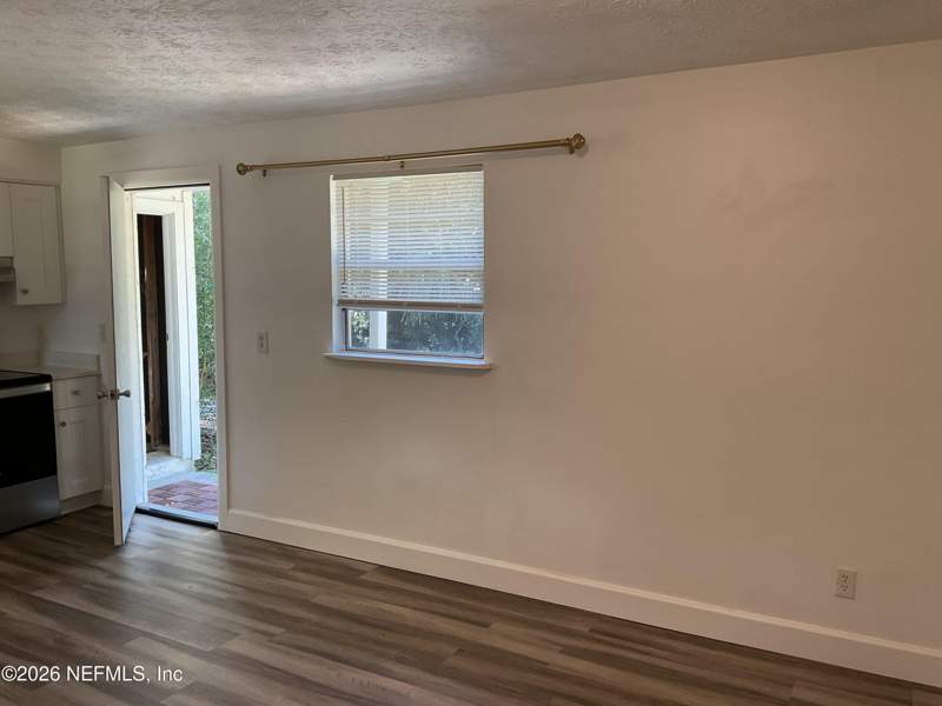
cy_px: 353
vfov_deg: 48.2
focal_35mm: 29
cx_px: 471
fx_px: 789
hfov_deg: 61.7
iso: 64
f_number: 1.8
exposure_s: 1/60
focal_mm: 3
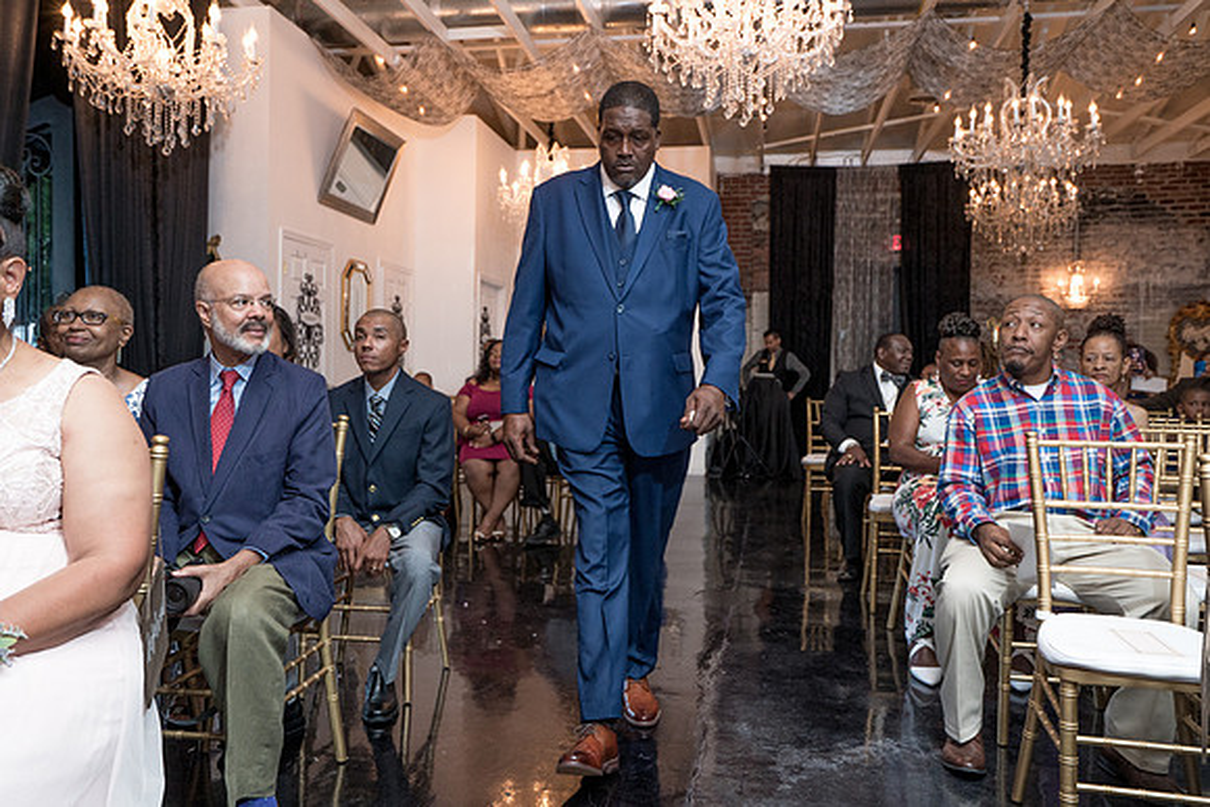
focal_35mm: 30
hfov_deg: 62.5
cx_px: 612
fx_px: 997
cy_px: 380
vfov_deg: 44.1
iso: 2000
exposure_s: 1/200
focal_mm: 28
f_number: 4
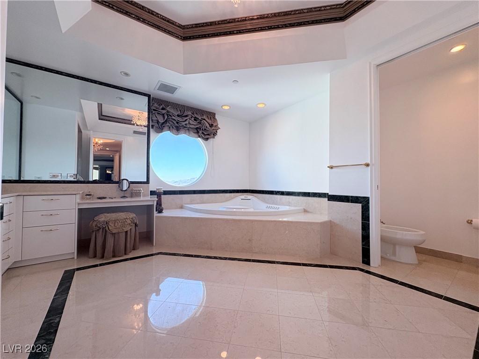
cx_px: 240
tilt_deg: +1.2
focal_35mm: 14
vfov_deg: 85.7
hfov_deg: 102.1
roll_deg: -0.4
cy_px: 180
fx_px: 194
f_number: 2.2
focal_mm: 2.22
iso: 160
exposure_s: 1/120
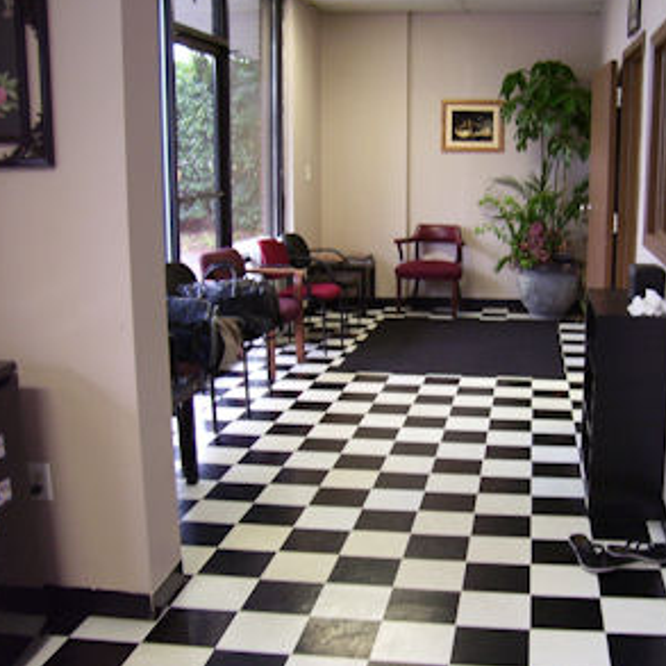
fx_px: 892
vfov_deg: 40.9
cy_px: 332
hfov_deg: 40.4
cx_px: 443
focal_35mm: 41
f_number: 2.7
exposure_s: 1/10
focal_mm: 5.6
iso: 160
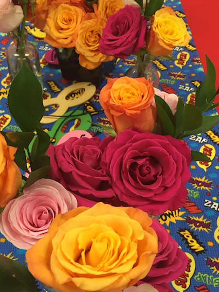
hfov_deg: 33.5
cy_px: 197
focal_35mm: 43
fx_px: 363
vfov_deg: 43.2
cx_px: 86
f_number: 2.2
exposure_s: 1/30
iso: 64
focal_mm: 4.15
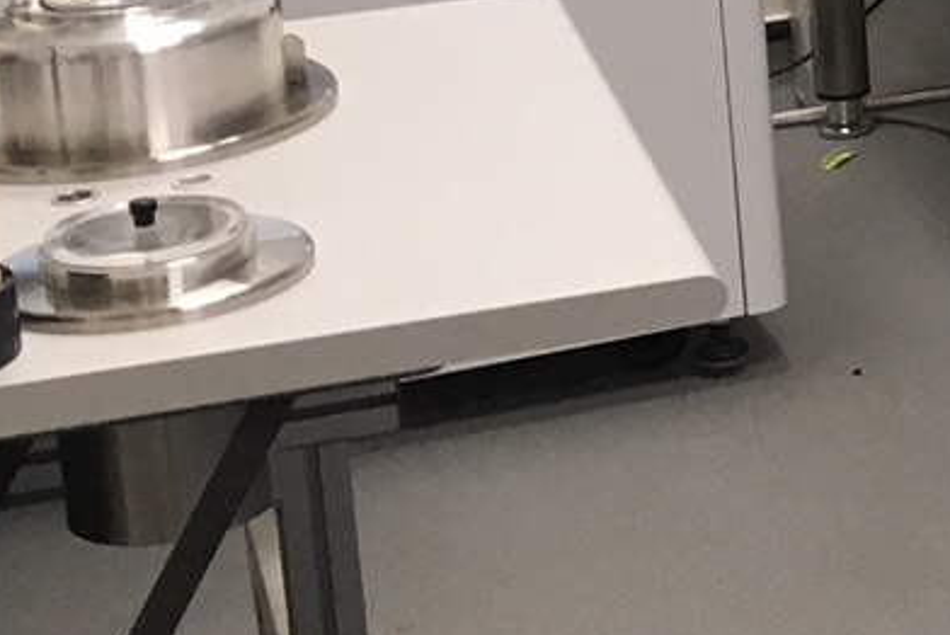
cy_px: -254
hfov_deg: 11.5
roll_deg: -0.3
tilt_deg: -12.9
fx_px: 4093
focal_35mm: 155
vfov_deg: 8.7
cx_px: 2106
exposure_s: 1/33
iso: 50
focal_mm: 4.15
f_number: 2.2
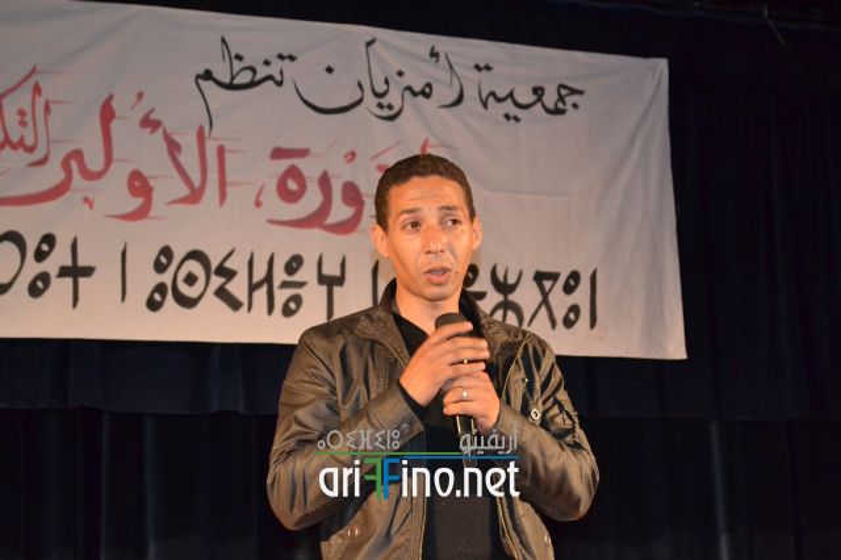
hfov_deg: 28.1
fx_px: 1681
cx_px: 420
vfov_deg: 18.9
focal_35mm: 72
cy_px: 280
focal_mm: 48
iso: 3200
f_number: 5.6
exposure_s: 1/60
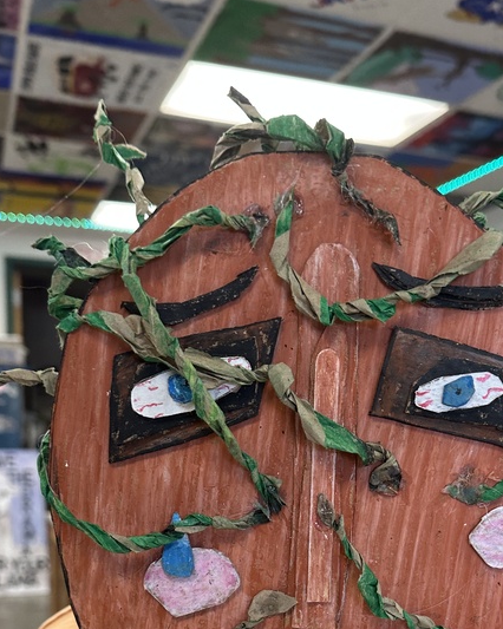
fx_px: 838
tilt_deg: -5.6
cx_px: 296
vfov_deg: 38.9
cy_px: 540
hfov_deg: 33.3
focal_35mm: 45
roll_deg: -2.9
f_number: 1.78
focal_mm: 6.86
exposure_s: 1/60
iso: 160
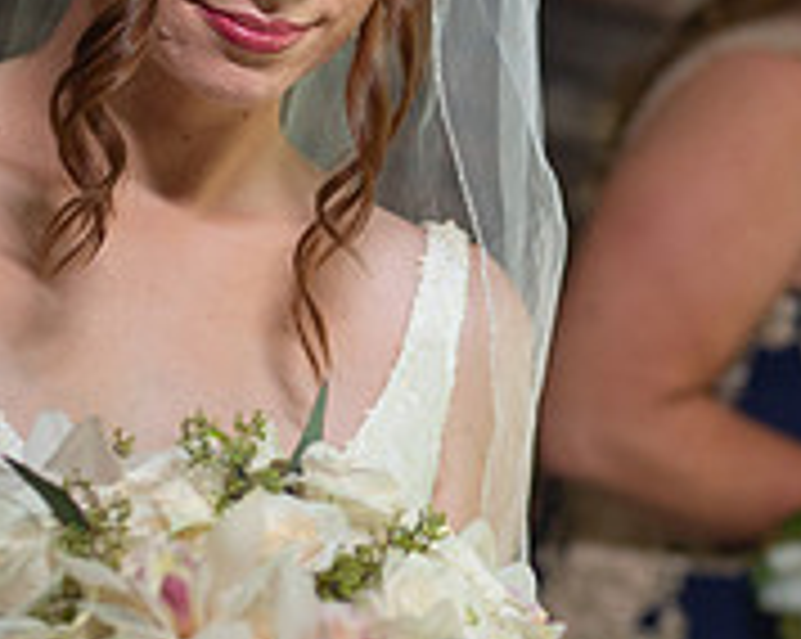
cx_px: 576
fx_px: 3623
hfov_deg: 12.6
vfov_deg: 10.1
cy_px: 284
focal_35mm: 153
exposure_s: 1/400
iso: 1000
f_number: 2.5
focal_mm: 50
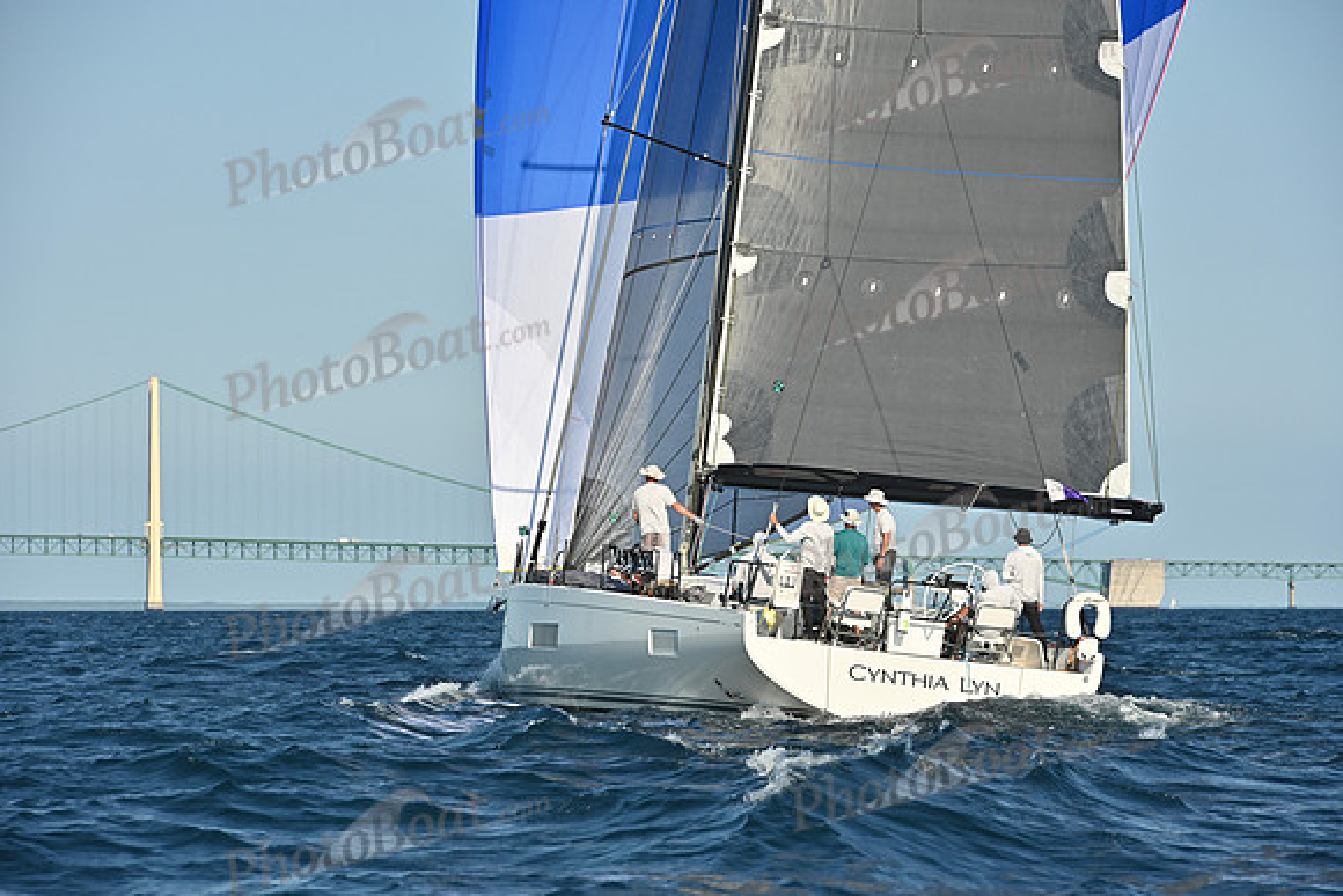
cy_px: 448
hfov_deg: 10.3
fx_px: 7463
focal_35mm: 200
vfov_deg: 6.9
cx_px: 672
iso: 320
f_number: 9
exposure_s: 1/1250
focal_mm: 200
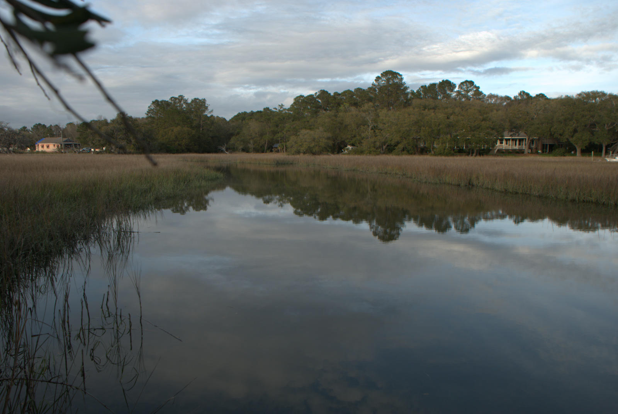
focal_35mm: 30
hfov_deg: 61.9
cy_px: 207
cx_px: 309
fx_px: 516
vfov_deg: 43.7
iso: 100
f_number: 6.3
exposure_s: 1/160
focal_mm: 20
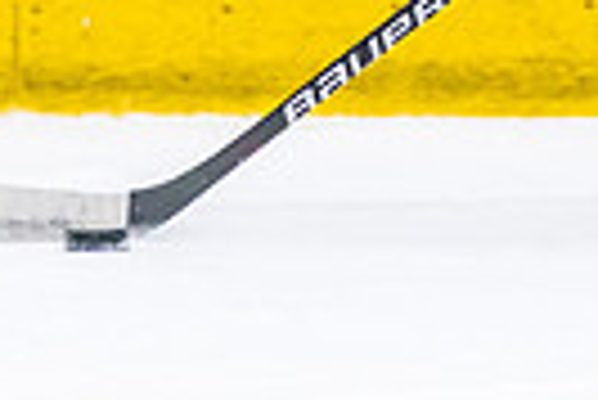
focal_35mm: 1207
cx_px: 930
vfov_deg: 1.1
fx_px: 20071
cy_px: -425
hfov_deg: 1.7
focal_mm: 165
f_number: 2.8
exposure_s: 1/800
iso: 4000
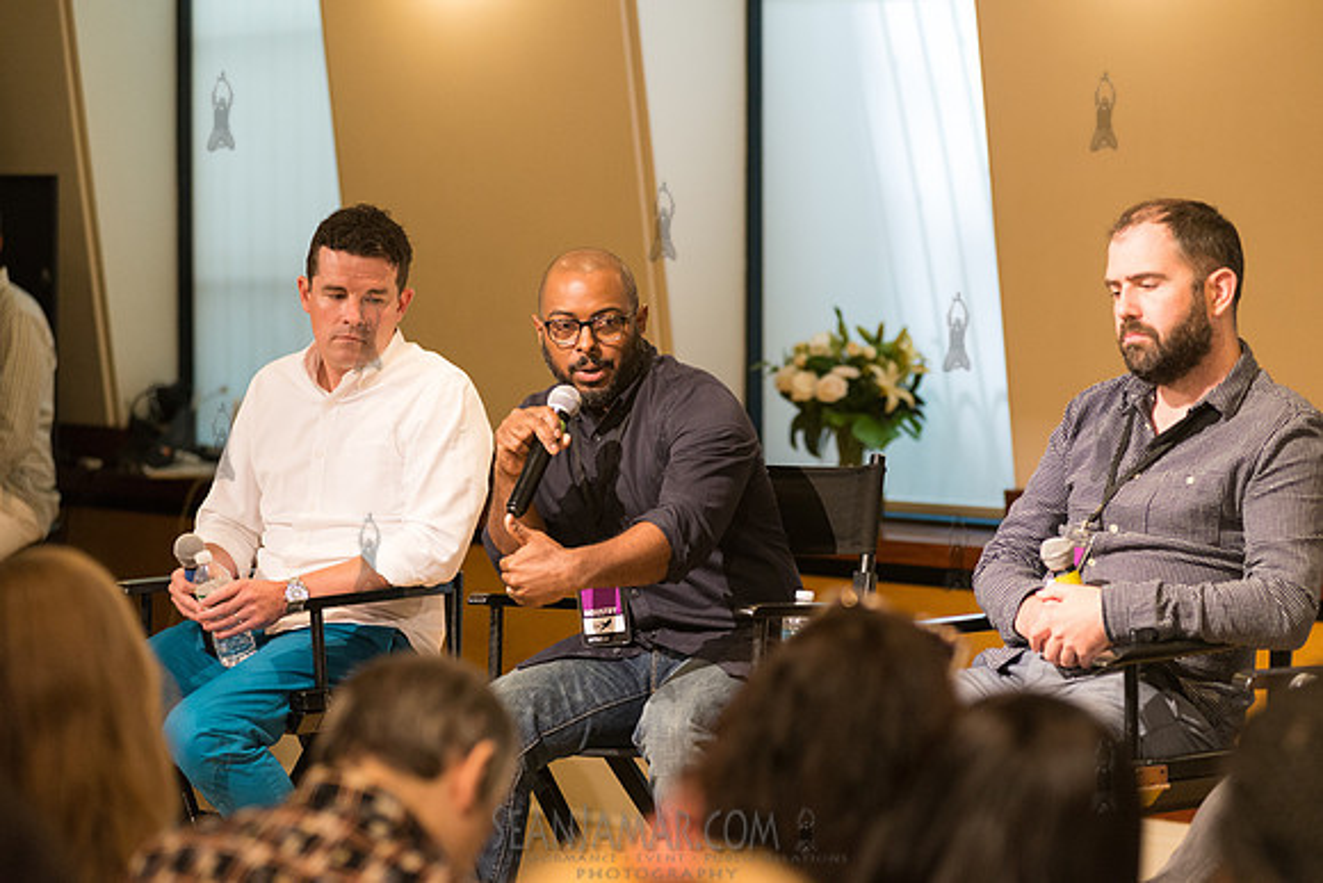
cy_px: 442
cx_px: 662
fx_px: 4595
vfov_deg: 11.0
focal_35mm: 125
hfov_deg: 16.4
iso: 3200
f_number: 4
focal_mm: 125
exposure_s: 1/320
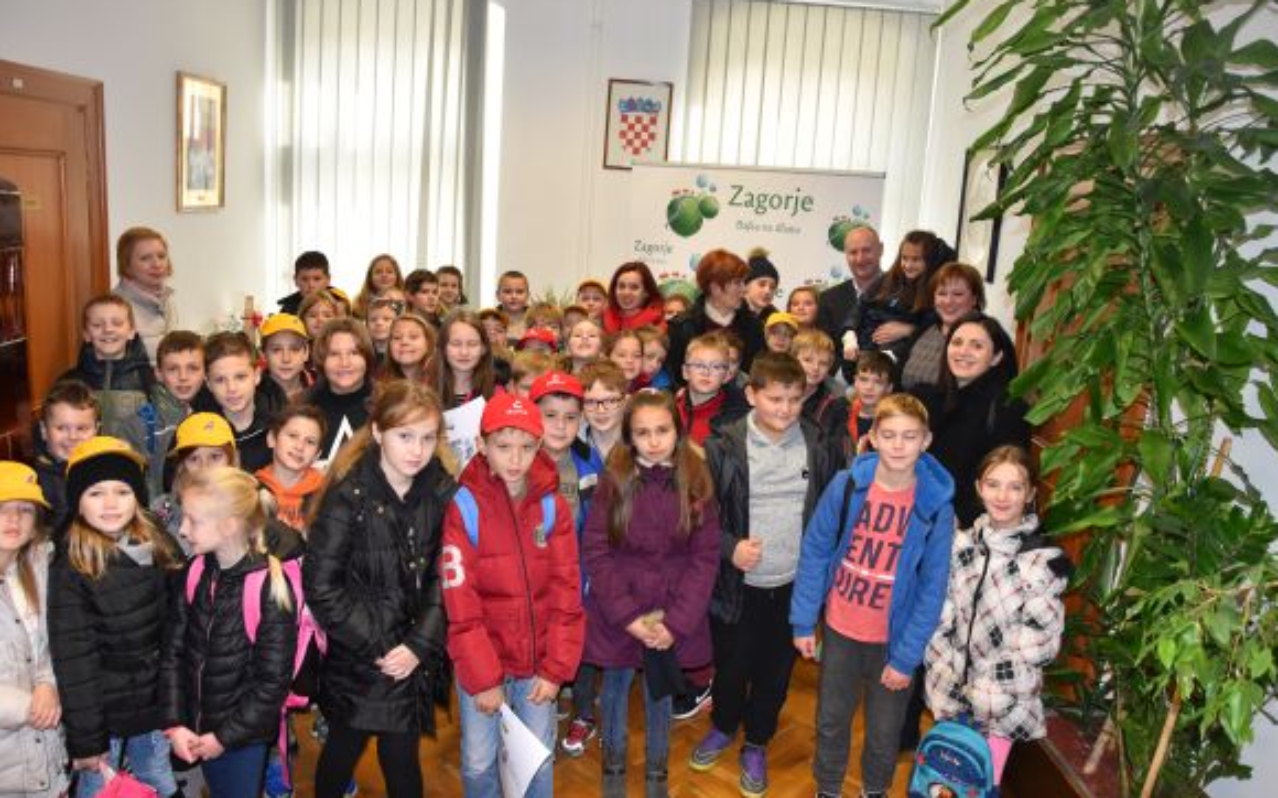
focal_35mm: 28
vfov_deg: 44.5
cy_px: 422
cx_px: 648
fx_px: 975
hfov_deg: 66.5
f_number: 5
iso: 800
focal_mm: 18
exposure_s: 1/100
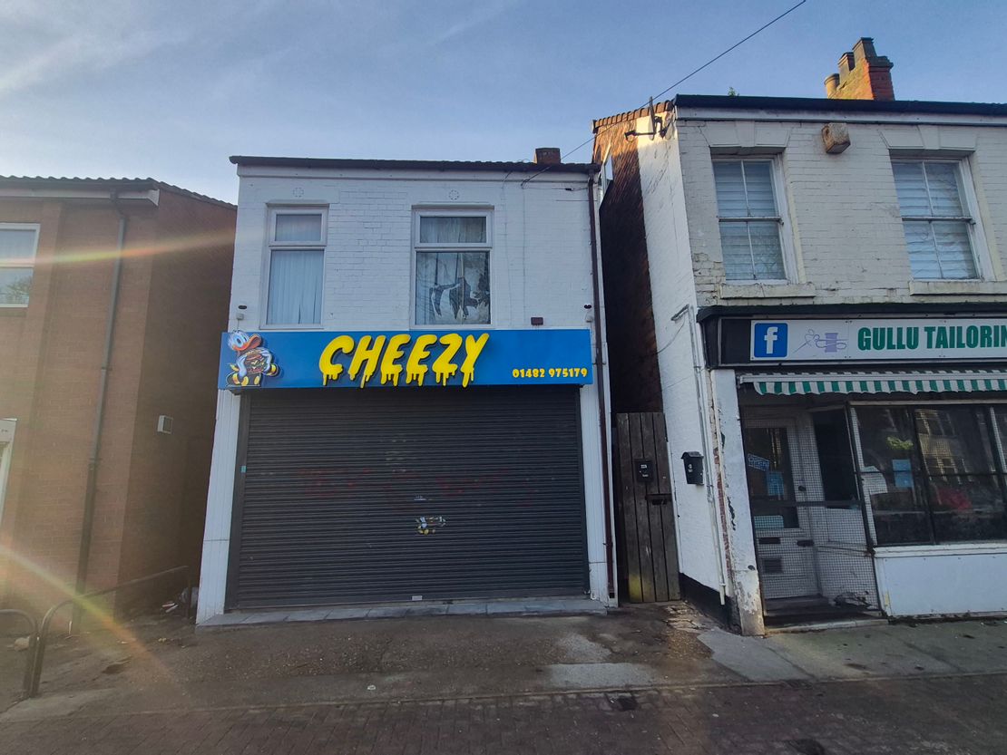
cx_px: 504
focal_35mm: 13
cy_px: 378
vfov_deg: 89.9
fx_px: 378
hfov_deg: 106.2
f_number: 2.2
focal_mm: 1.74
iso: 40
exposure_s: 1/554
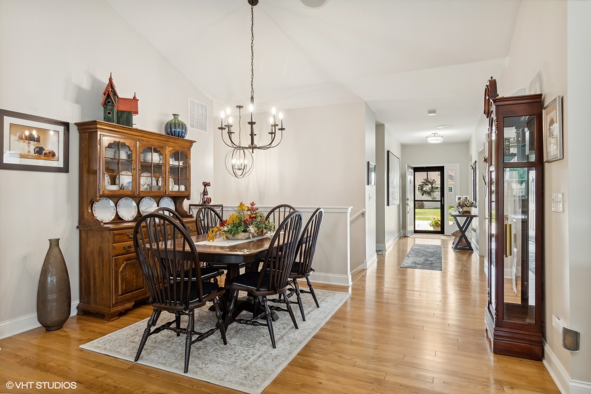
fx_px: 320
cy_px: 197
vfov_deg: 63.2
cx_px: 296
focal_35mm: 20
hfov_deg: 85.4
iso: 250
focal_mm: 13
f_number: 8
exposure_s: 1/5
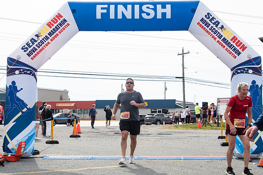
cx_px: 126
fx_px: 442
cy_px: 100
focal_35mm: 60
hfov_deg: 33.2
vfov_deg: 22.5
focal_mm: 35
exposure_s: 1/3200
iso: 800
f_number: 4
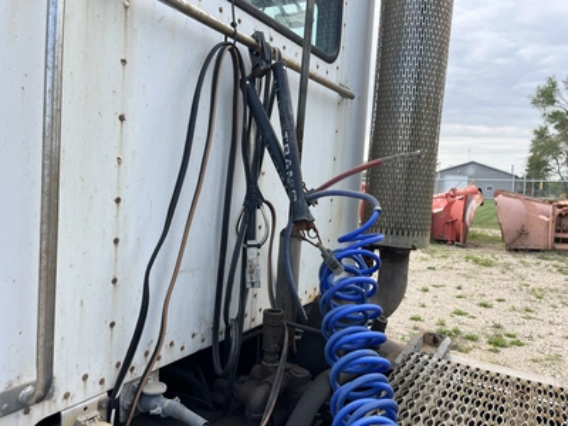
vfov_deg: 53.1
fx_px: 427
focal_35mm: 26
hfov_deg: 67.3
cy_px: 213
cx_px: 284
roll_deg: -3.6
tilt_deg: -5.1
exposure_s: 1/1140
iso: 50
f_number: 1.6
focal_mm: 5.1
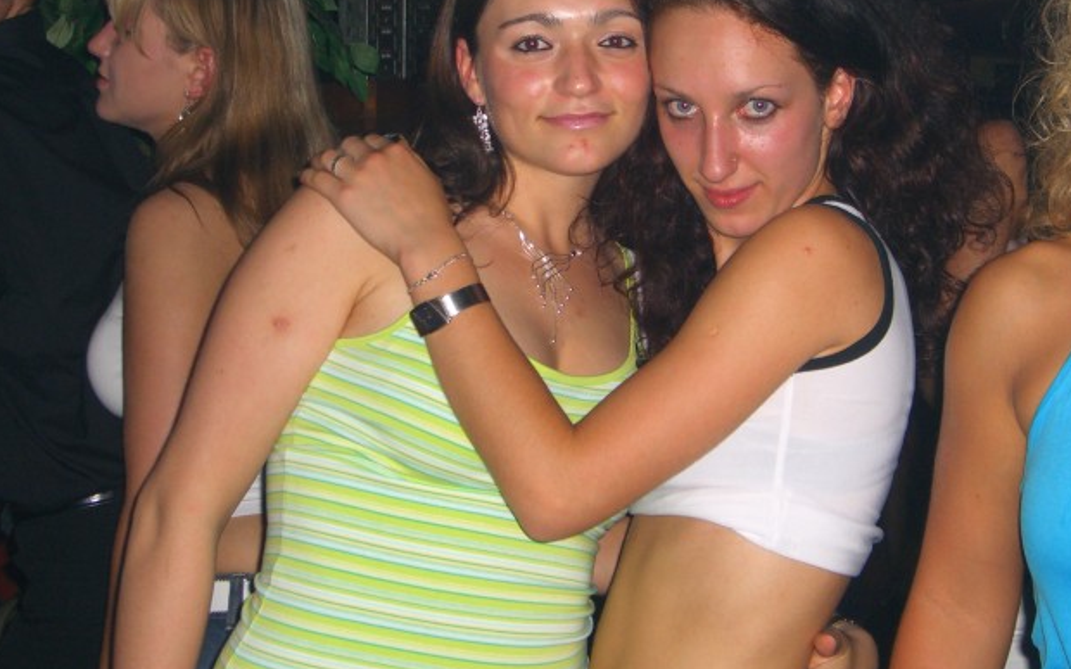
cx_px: 570
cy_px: 233
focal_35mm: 78
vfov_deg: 16.7
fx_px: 2276
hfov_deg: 26.5
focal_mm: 11.8
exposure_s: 1/60
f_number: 3.6
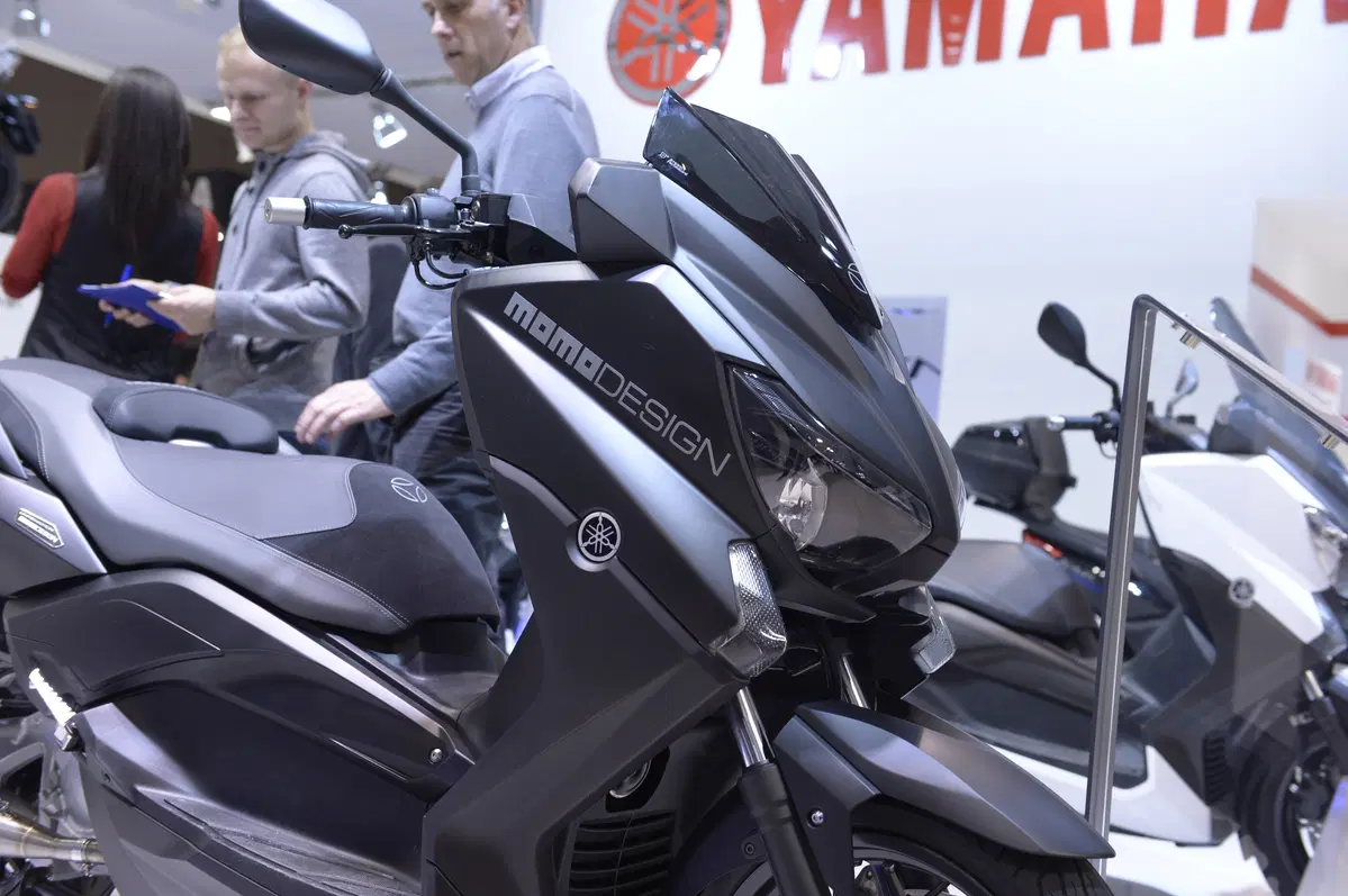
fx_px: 1571
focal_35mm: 42
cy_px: 448
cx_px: 674
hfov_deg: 46.4
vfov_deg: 31.8
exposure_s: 1/160
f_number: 4.5
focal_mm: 42
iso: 1000
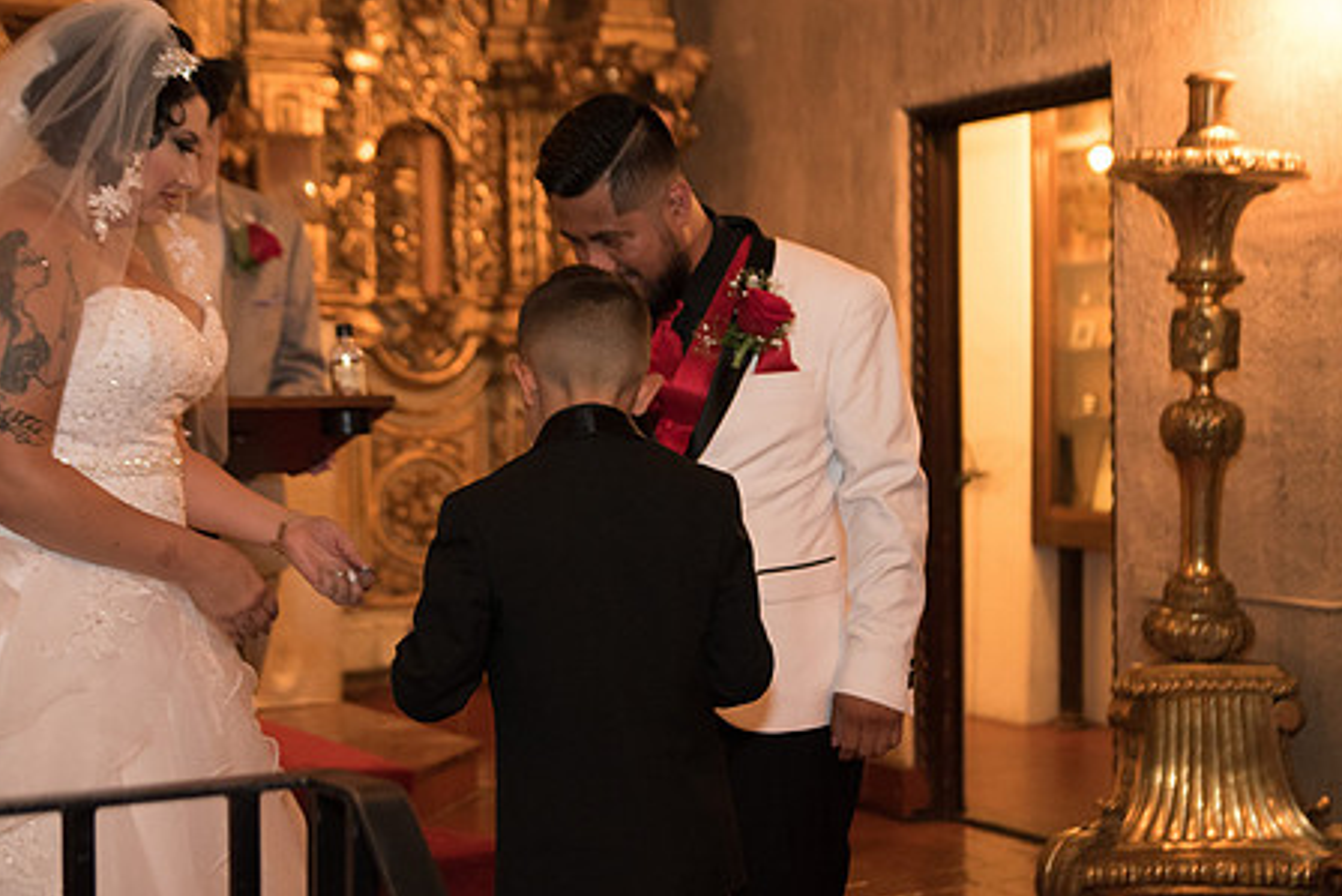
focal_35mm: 57
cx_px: 677
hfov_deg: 35.0
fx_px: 2125
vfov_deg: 23.8
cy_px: 472
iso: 4000
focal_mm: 44
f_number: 2.8
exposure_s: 1/80
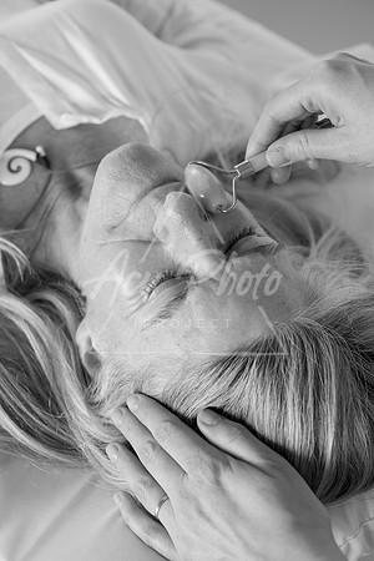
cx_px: 187
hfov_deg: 27.0
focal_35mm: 50
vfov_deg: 39.6
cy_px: 280
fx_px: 779
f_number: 5
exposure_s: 1/200
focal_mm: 50
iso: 640
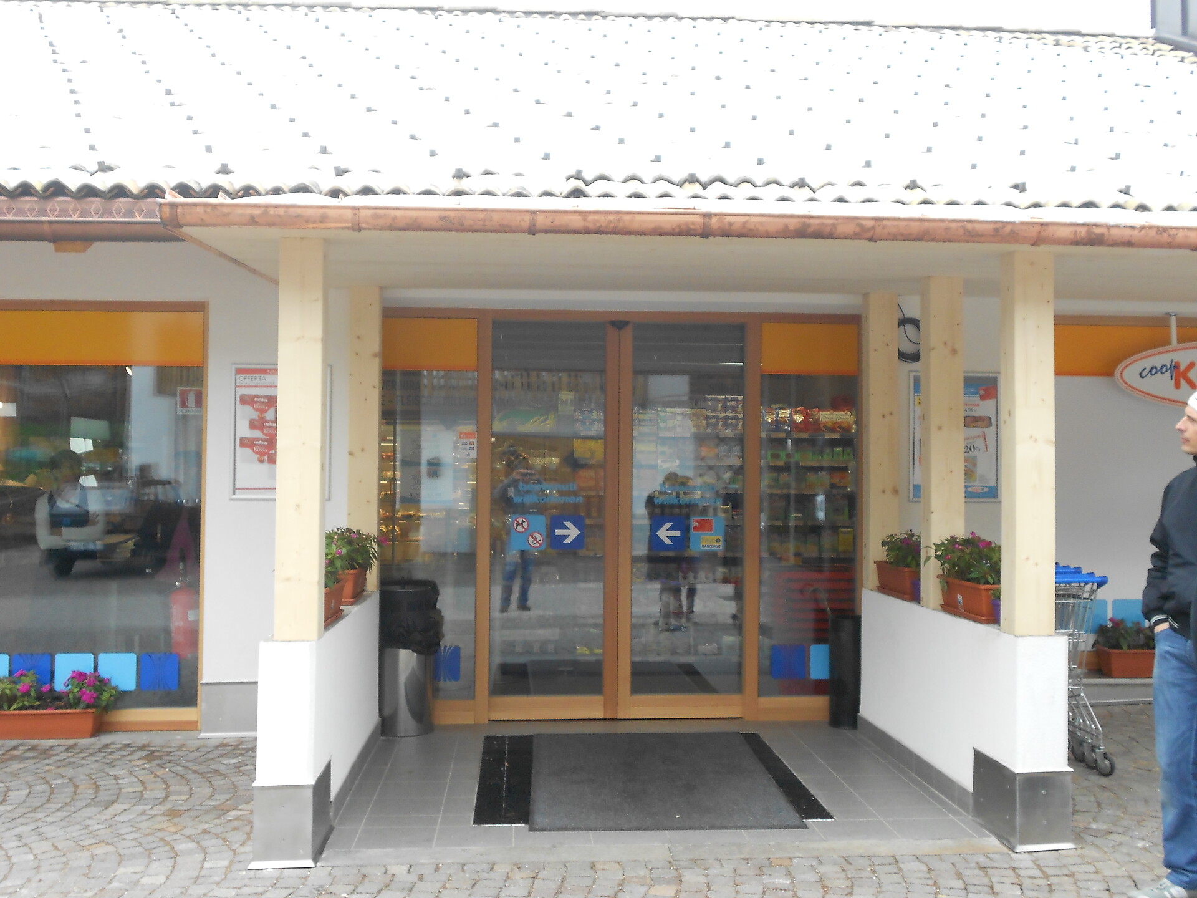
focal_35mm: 37
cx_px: 598
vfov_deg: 38.7
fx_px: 1279
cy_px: 449
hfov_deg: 50.1
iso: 160
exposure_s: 1/125
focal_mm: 6.7
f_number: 3.9
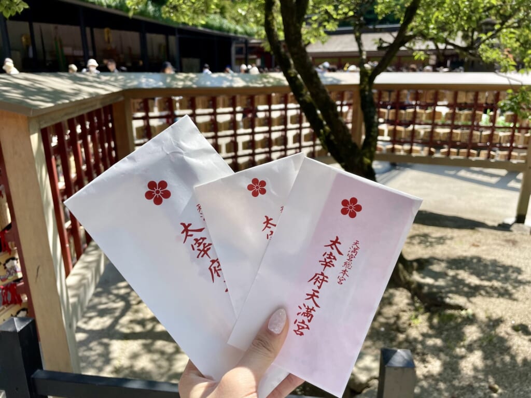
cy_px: 199
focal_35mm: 26
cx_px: 266
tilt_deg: -18.7
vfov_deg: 53.1
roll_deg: +0.2
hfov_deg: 67.3
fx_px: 399
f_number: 1.6
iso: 32
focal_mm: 4.2
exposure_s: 1/2212
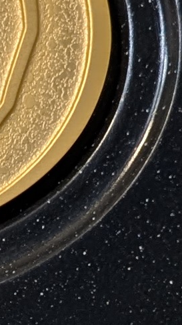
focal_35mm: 220
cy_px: 551
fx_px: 1889
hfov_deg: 5.4
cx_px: -223
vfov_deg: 9.4
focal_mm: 6.9
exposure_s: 1/40
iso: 118
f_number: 1.68
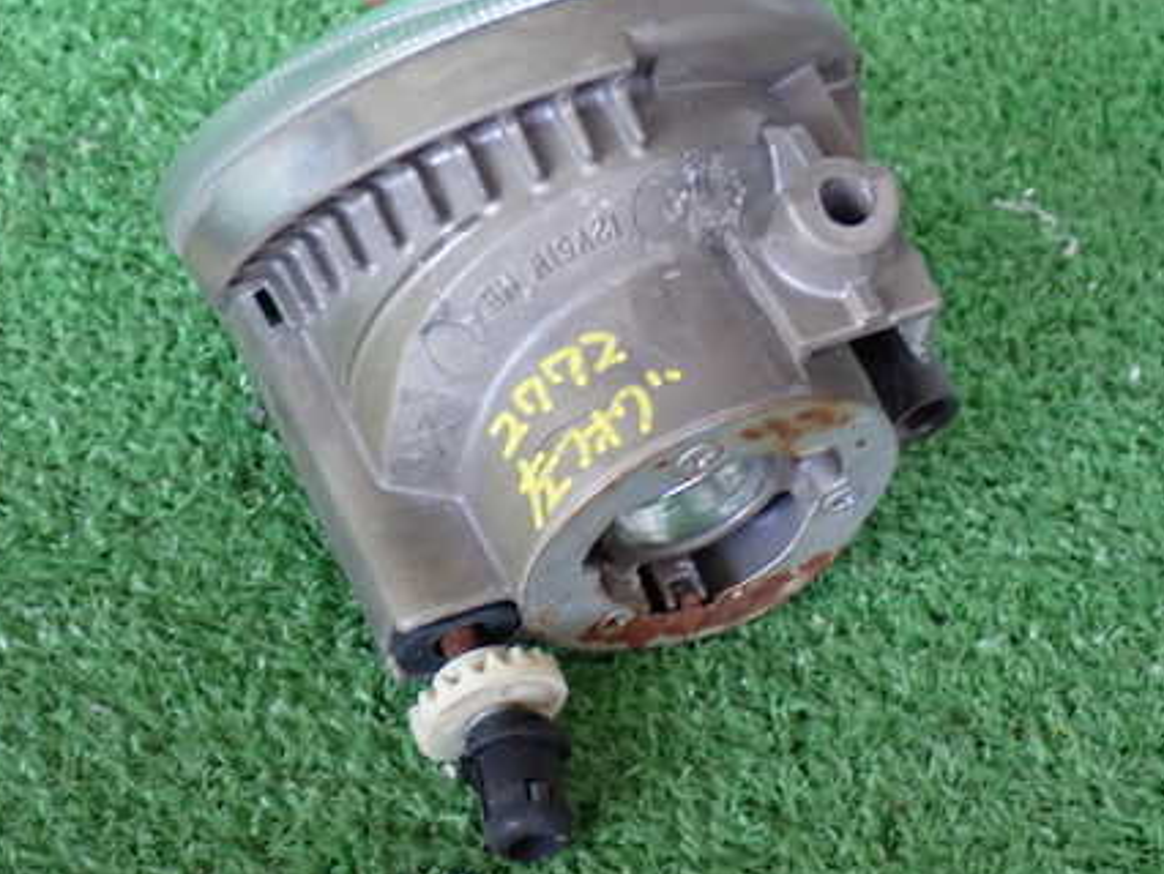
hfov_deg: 25.6
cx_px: 604
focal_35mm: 76
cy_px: 410
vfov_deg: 19.4
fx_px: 2557
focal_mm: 9.65
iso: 400
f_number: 3.3
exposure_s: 1/50
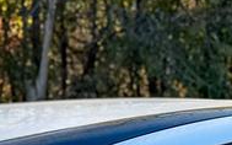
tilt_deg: -22.0
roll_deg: -0.5
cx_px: 38
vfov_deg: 6.6
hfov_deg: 12.1
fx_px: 1087
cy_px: 499
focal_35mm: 172
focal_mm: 6.76
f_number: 1.78
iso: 80
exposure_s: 1/1106
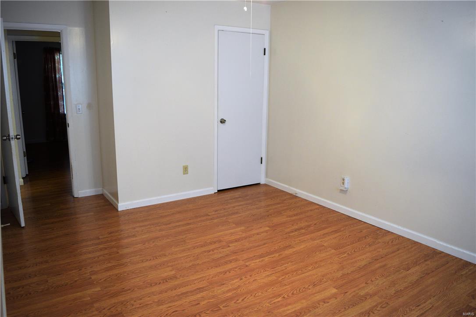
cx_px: 238
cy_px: 158
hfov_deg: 67.4
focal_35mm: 27
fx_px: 357
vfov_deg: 47.9
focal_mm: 18
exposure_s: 1/60
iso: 400
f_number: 4
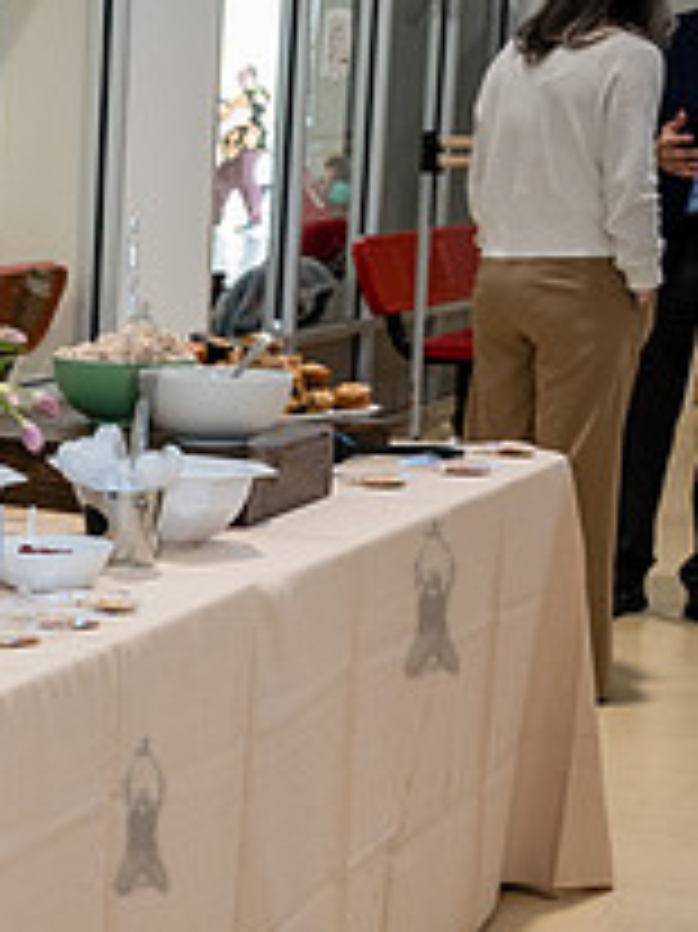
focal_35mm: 103
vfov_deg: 19.0
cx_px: -548
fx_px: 2772
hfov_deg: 13.0
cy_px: 651
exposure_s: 1/250
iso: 2500
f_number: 4.5
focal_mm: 35
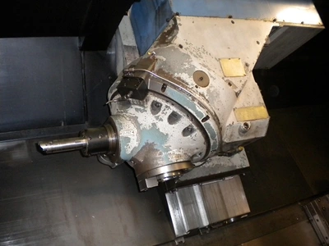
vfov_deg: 40.7
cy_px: 123
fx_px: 333
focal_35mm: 35
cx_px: 164
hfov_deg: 52.6
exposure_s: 1/30
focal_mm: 6.3
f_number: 3.1
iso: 400
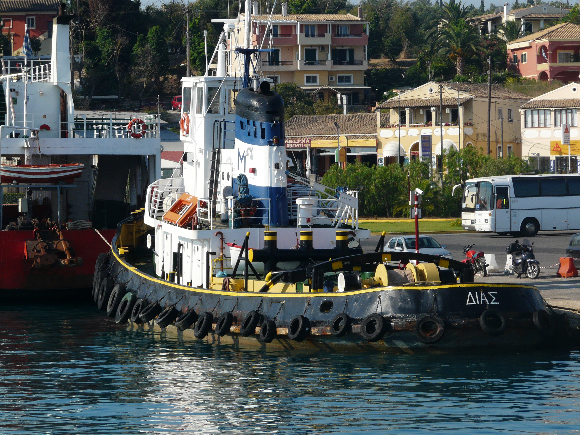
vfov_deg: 8.3
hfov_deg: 11.0
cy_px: 218
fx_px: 2999
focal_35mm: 179
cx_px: 290
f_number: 6.3
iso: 100
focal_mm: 29.4
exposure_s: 1/400
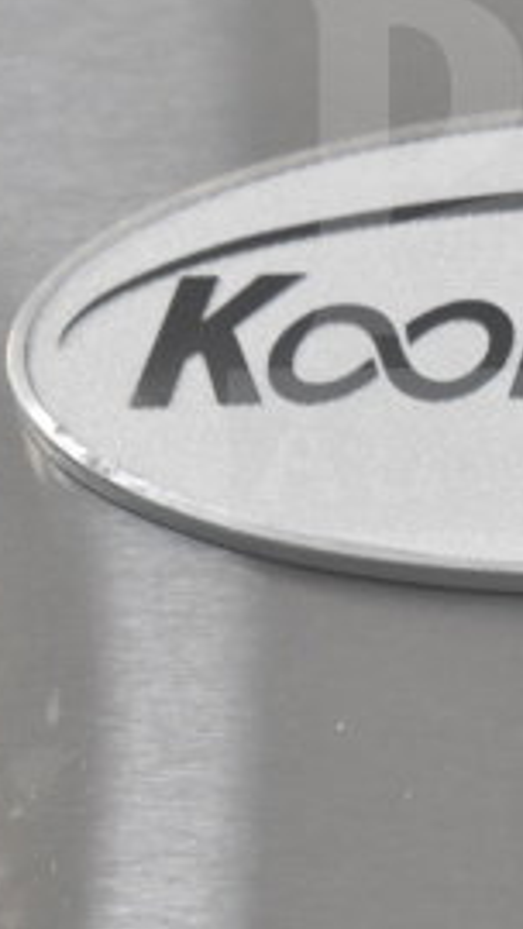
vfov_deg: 11.0
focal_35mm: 195
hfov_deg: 6.2
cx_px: 612
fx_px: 4809
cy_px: 260
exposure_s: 1/100
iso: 2800
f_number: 5.6
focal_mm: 55
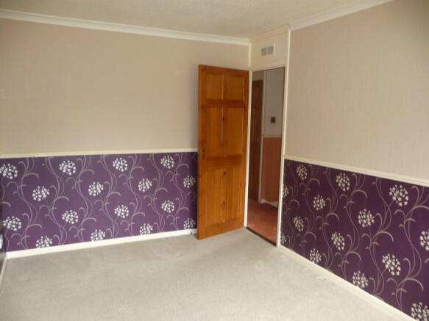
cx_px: 214
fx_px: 347
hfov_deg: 63.5
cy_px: 160
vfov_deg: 49.7
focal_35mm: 28
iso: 200
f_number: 3.3
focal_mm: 4.7
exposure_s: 1/30
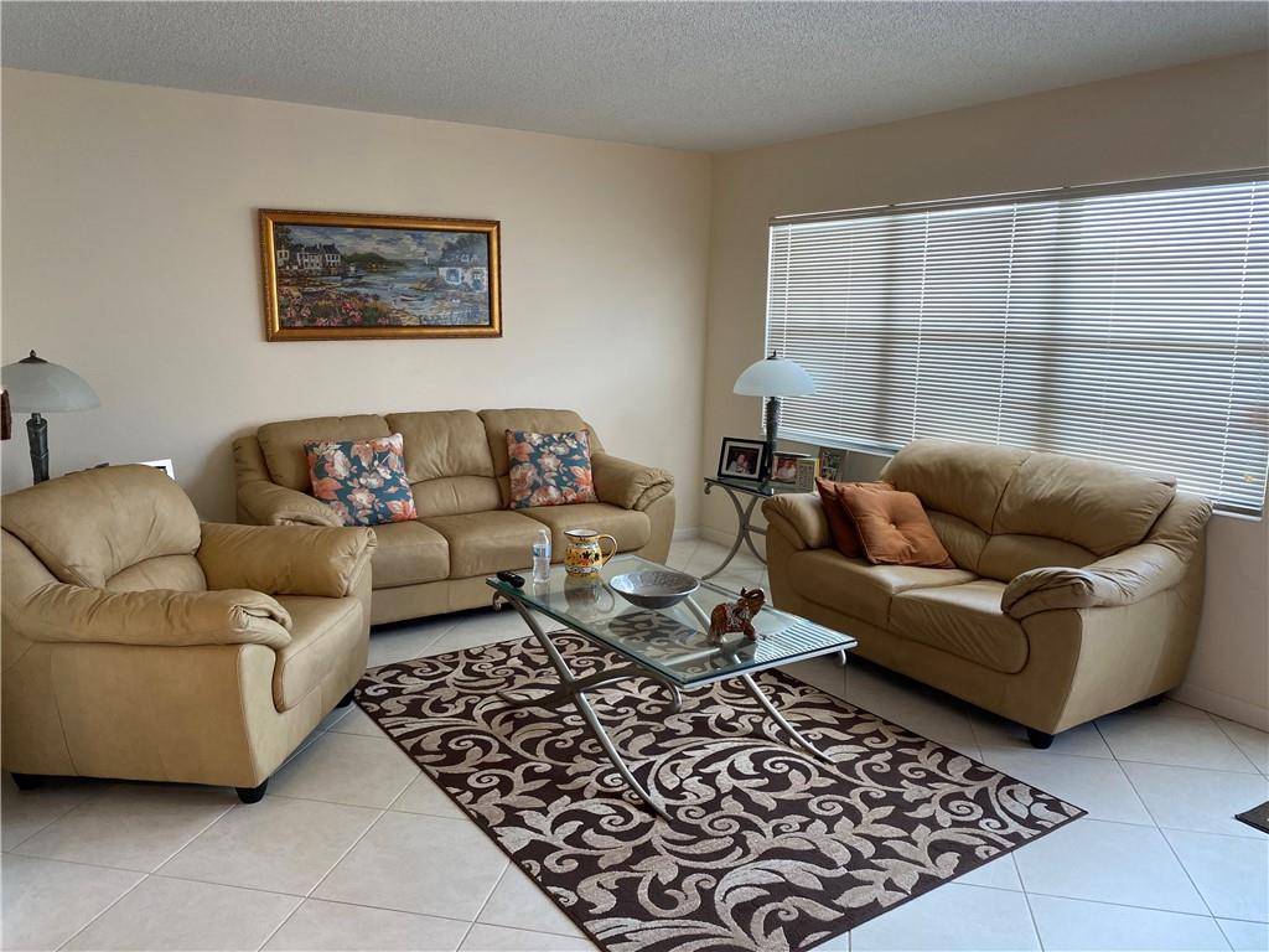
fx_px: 953
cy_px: 476
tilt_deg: -9.7
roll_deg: -0.8
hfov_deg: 67.3
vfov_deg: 53.1
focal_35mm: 26
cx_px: 634
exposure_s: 1/113
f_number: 1.8
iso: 125
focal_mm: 4.25
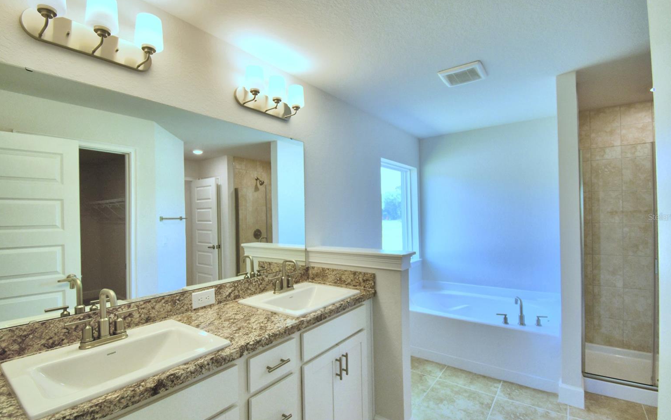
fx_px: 293
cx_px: 336
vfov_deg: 71.2
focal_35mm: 16
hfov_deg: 97.8
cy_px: 217
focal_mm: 10
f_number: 4.5
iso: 200
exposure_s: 1/160
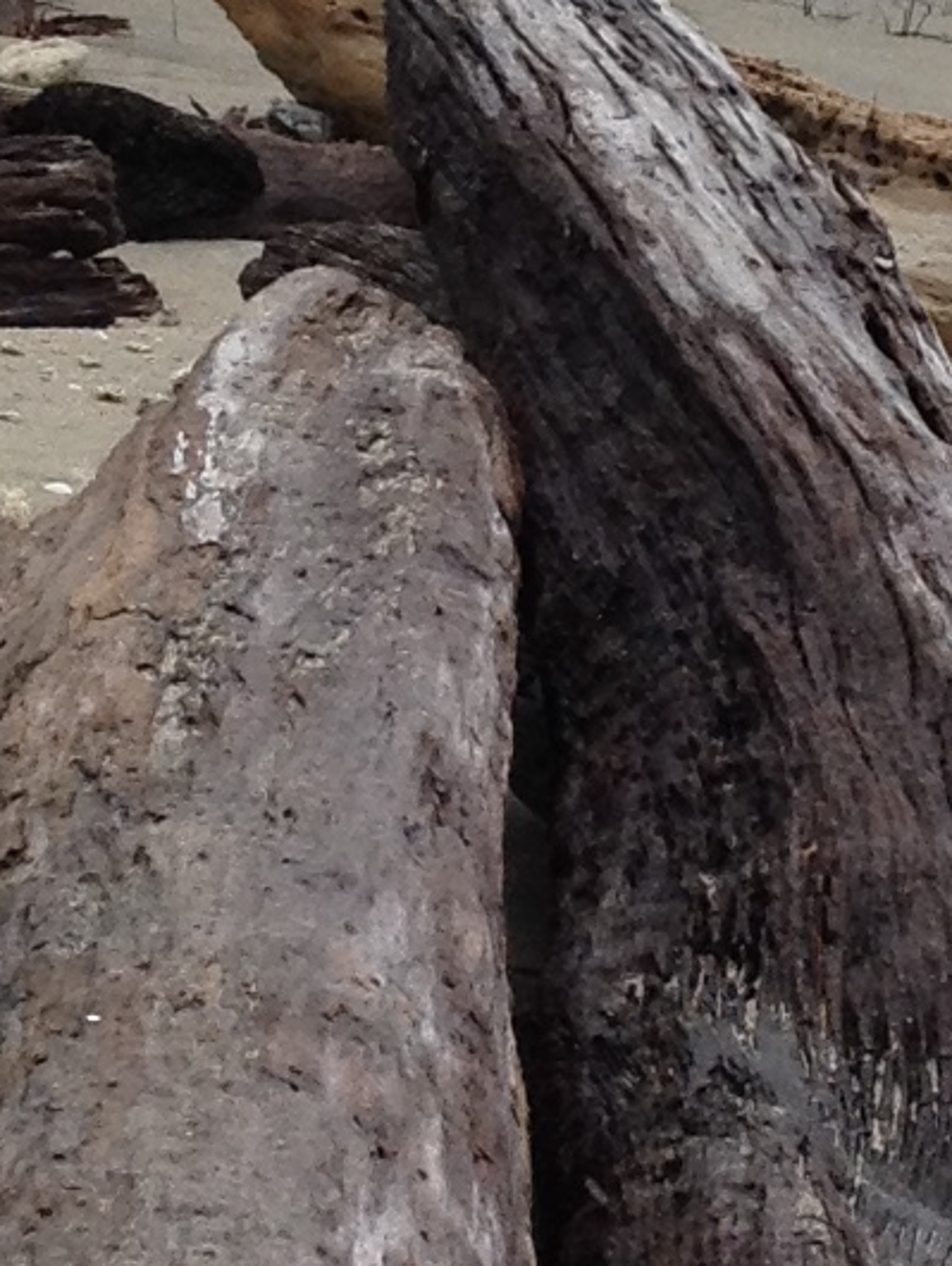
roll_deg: +1.9
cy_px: 453
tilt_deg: -13.5
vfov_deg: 9.2
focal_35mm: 215
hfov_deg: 6.9
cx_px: 460
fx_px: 7874
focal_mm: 4.28
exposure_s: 1/1004
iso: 50
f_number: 2.4
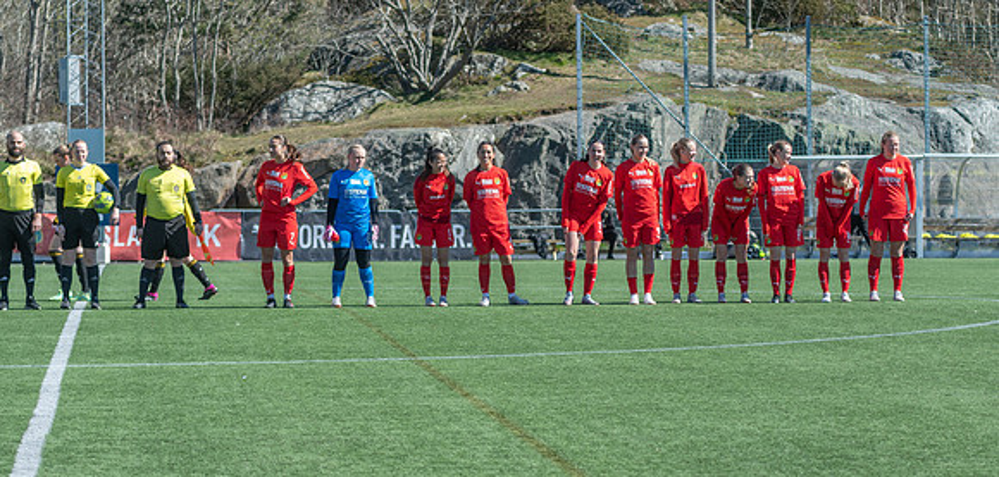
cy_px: 220
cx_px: 563
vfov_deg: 8.3
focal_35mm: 128
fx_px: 3286
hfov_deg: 17.3
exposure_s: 1/2000
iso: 250
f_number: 3.2
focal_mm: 70
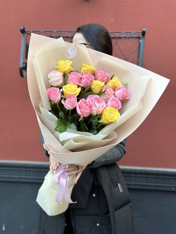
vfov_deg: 39.7
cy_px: 117
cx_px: 88
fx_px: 325
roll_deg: -1.2
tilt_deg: -6.8
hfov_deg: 30.3
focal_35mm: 48
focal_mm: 6.86
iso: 80
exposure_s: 1/100
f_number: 1.78
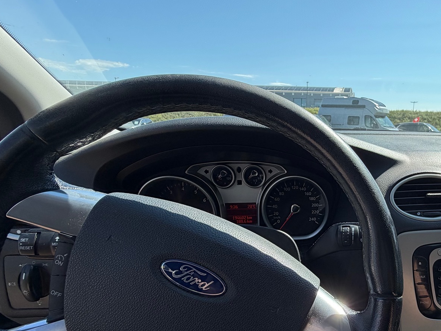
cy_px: 224
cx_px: 340
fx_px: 306
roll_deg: -2.0
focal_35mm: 24
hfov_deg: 66.3
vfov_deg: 55.5
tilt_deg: -17.2
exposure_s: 1/579
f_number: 2.2
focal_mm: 2.22
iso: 40
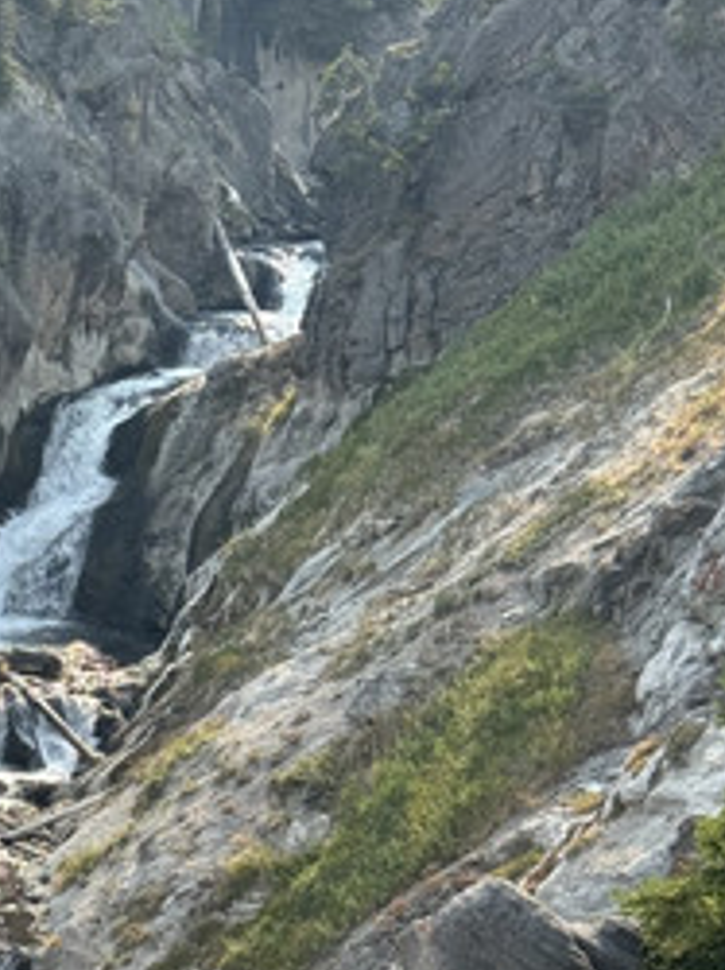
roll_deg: -2.5
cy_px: 683
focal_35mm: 123
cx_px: -155
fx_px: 3441
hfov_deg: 11.8
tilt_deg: -12.1
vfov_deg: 16.0
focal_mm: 6.76
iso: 80
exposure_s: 1/1931
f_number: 1.78
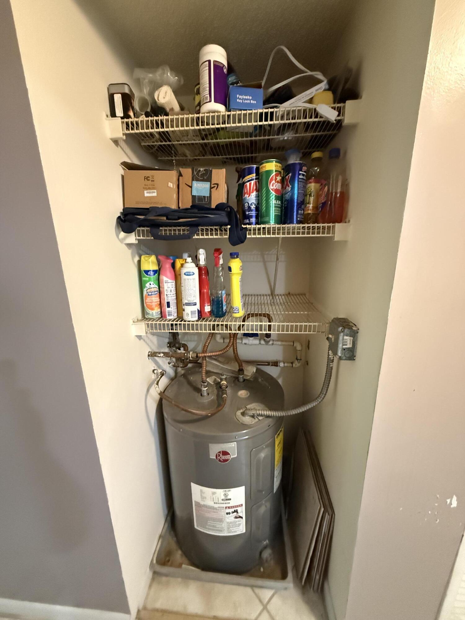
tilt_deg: -13.4
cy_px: 310
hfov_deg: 85.7
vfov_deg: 102.1
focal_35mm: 14
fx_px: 251
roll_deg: +0.1
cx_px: 232
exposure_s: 1/60
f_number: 2.2
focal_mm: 2.22
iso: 1250
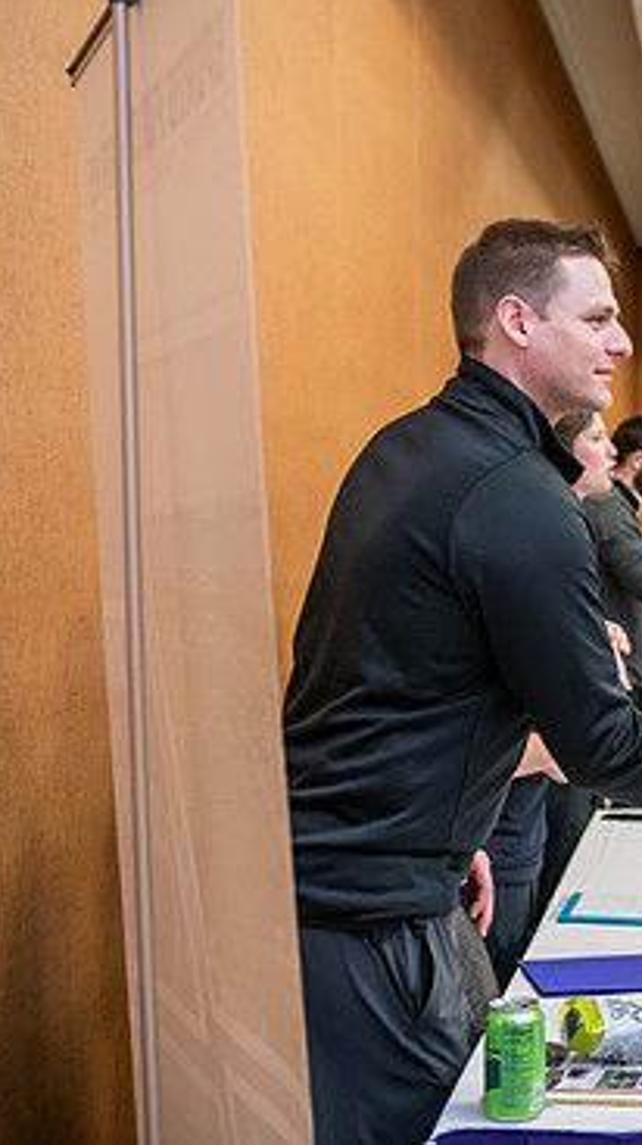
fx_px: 1910
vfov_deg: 33.3
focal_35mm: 63
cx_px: 767
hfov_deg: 18.1
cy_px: 544
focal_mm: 38
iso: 2000
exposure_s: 1/160
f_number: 3.2
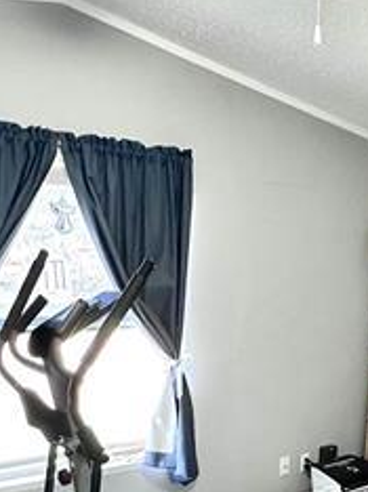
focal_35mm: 46
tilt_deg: -16.7
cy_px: 463
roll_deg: -2.1
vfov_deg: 37.9
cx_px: 263
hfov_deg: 31.1
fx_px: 653
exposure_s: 1/60
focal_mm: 2.22
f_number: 2.2
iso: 400
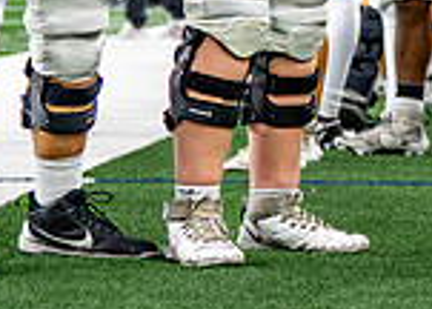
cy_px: -238
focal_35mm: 327
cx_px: 647
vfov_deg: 4.4
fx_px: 4014
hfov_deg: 6.1
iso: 2500
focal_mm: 70
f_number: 2.8
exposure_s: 1/800
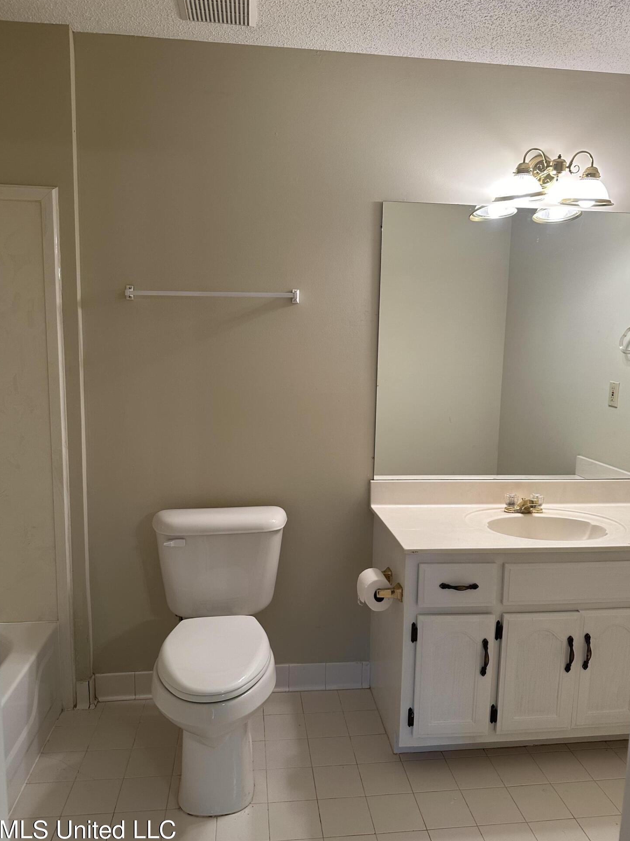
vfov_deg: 69.4
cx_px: 324
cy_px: 432
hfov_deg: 54.9
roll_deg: -1.9
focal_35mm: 25
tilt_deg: -8.4
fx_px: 607
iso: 160
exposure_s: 1/120
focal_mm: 6.86
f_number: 1.78
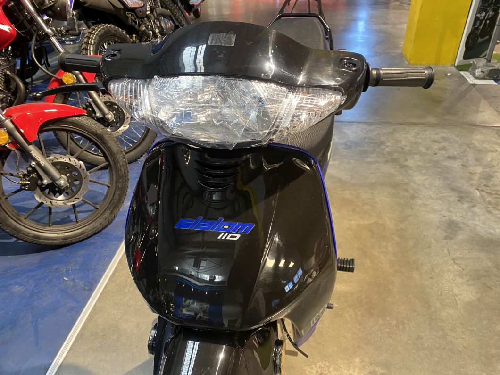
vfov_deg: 53.1
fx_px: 376
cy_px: 188
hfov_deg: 67.3
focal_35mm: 26
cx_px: 250
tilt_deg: -34.0
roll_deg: +2.0
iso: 200
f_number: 1.8
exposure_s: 1/50
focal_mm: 4.25
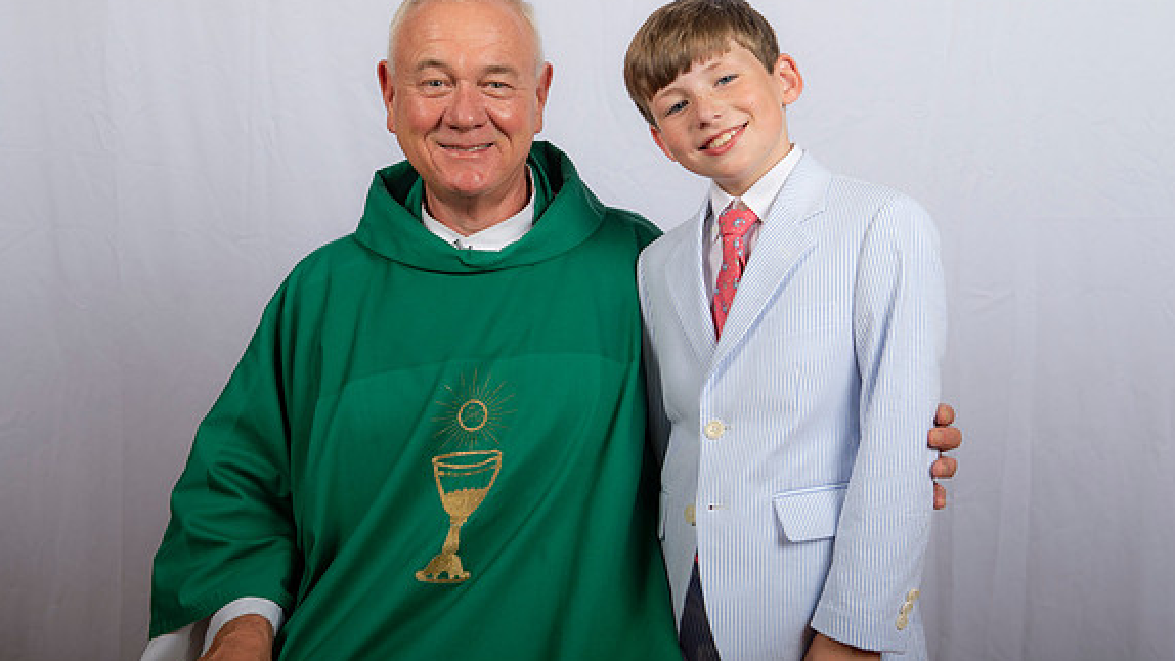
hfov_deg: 37.8
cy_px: 299
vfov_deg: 21.8
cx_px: 588
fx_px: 1714
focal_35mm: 55
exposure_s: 1/200
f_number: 8
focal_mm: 52
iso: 320
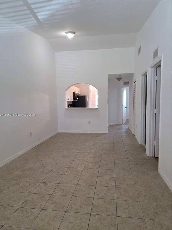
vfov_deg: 73.9
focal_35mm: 23
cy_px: 115
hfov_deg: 58.9
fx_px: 152
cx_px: 86
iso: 400
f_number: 1.7
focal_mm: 6.3
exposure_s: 1/120
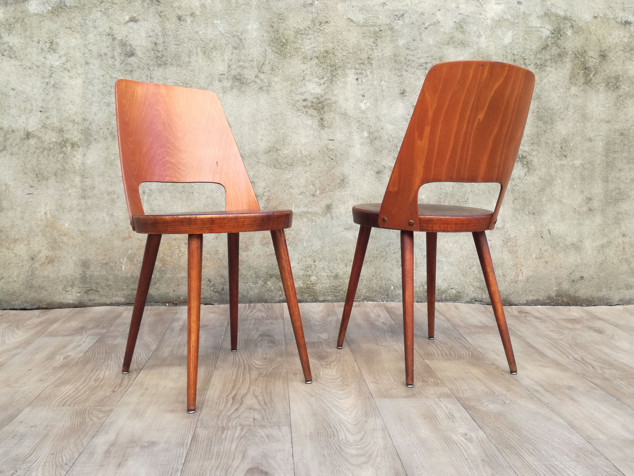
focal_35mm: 27
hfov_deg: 65.3
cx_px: 317
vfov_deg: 51.4
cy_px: 238
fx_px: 495
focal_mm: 3.79
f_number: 2
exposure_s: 1/149
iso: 50
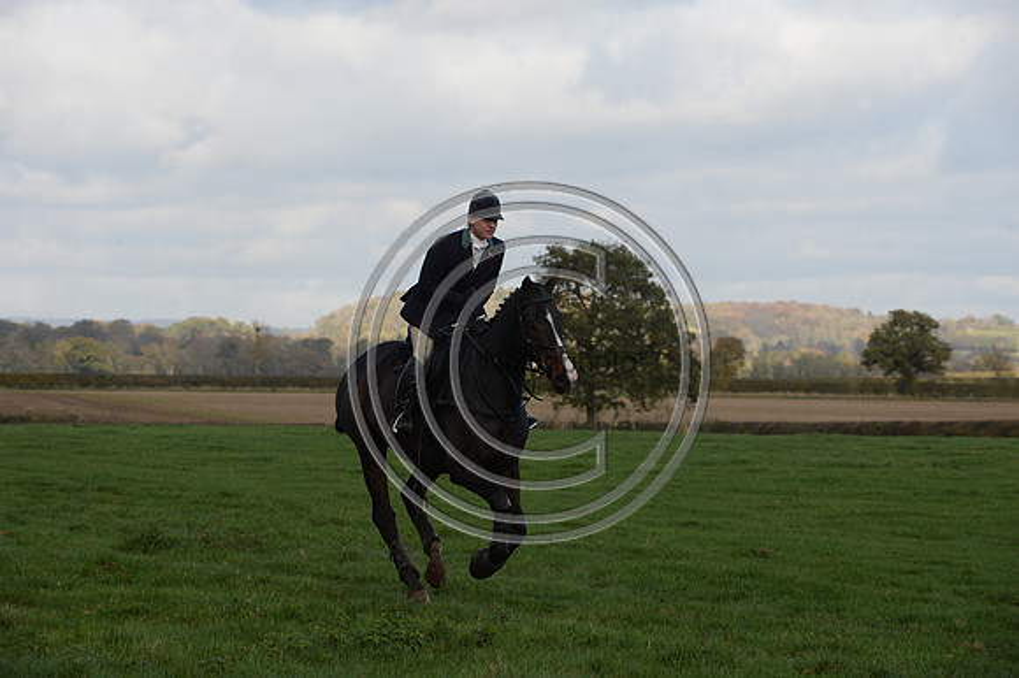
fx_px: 3960
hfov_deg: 14.7
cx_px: 510
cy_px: 339
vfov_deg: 9.8
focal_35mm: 140
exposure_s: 1/1000
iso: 800
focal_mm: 140
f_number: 7.1
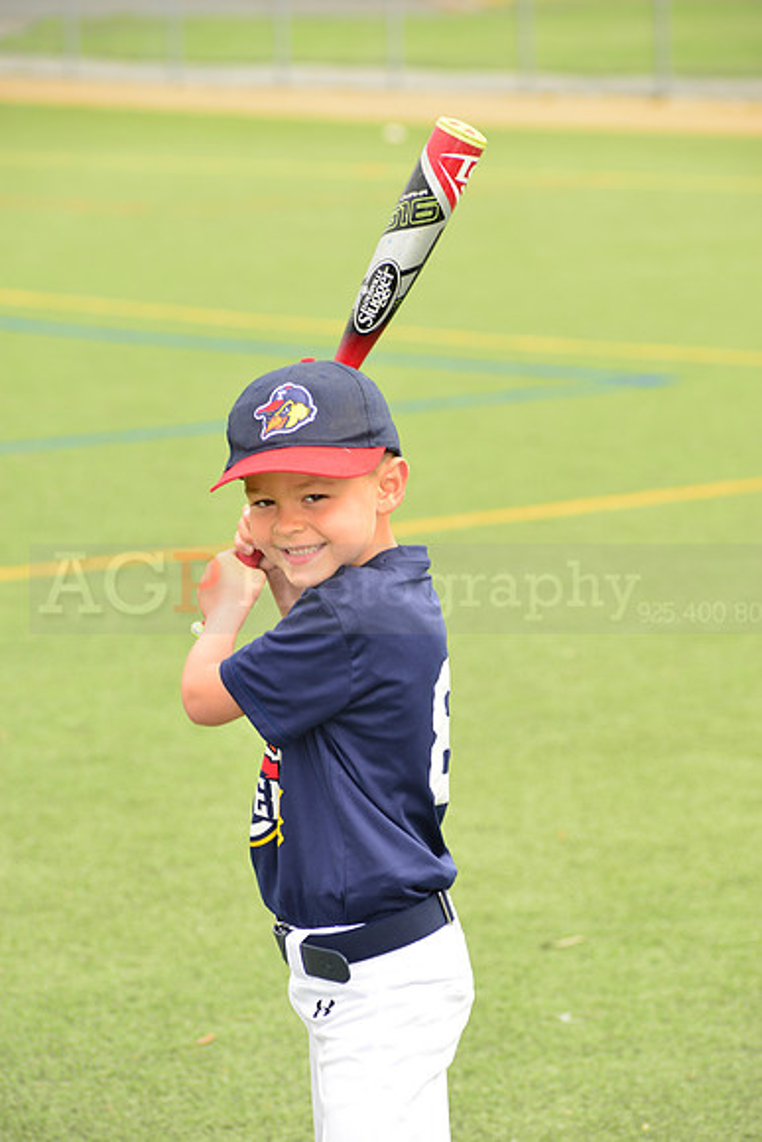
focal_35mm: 160
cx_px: 381
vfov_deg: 12.8
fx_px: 5077
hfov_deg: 8.6
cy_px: 571
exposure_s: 1/200
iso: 250
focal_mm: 160
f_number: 8
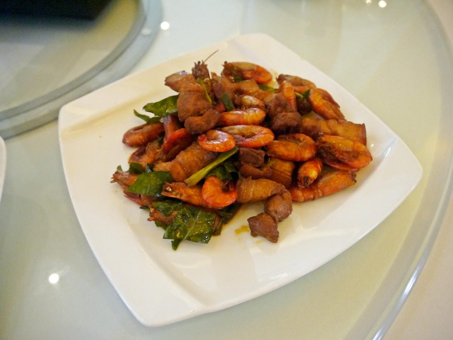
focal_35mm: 28
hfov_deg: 63.4
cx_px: 226
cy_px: 170
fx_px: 366
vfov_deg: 49.7
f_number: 3.5
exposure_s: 1/125
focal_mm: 14
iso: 1250
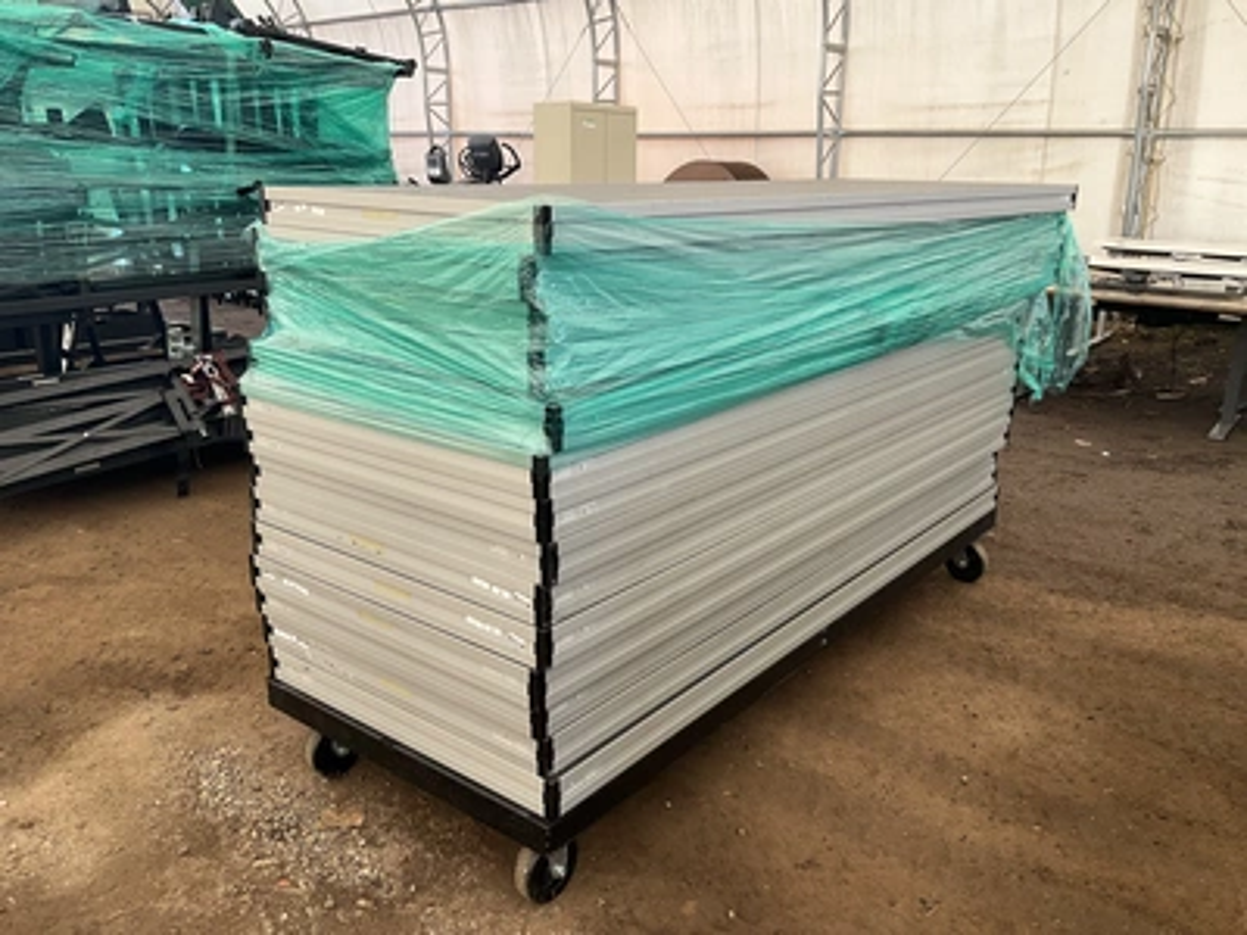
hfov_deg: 61.7
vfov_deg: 48.2
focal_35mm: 29
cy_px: 468
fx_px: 1045
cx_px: 624
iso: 20
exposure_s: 1/122
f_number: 1.8
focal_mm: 3
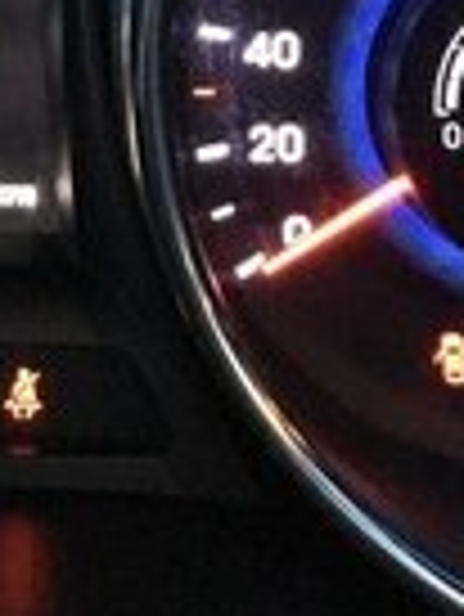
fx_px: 1874
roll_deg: -1.1
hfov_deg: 13.8
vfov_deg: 17.2
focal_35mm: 105
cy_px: -261
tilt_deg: -21.0
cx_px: -68
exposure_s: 1/17
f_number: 2.2
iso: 320
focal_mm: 4.15
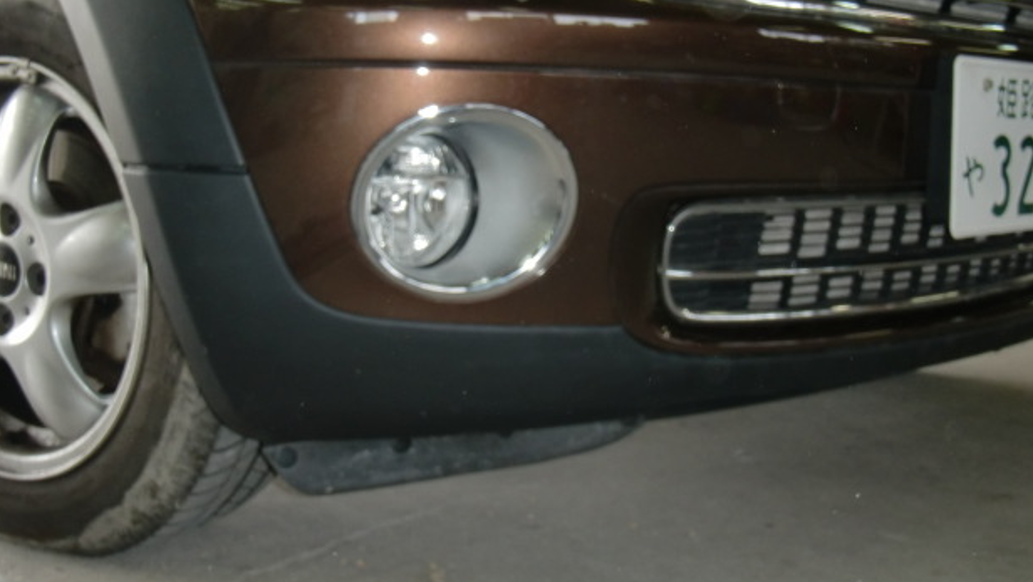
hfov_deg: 47.3
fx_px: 1178
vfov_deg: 27.7
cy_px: 226
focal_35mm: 43
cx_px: 527
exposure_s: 1/40
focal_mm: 6.66
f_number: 3.9
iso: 64
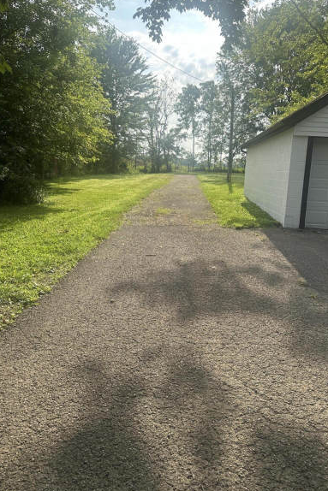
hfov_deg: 44.8
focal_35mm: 29
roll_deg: -1.8
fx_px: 396
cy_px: 239
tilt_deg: -10.7
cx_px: 189
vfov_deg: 63.6
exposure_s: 1/2732
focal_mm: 6.86
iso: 80
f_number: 1.78
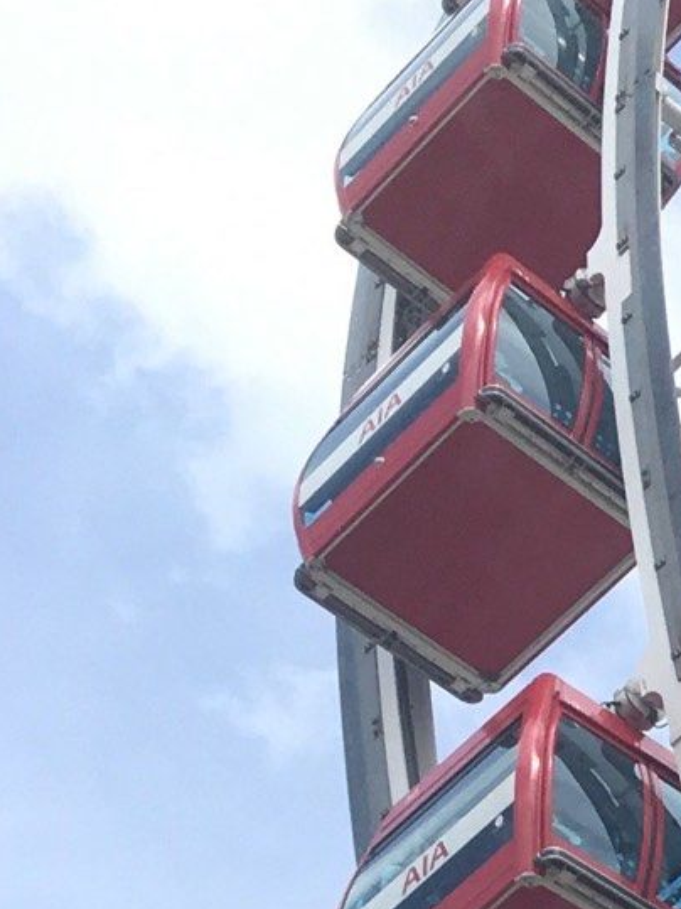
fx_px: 3857
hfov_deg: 9.1
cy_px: 1599
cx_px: 1588
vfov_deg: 12.4
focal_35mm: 147
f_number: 2.2
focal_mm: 4.15
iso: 25
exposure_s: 1/1068
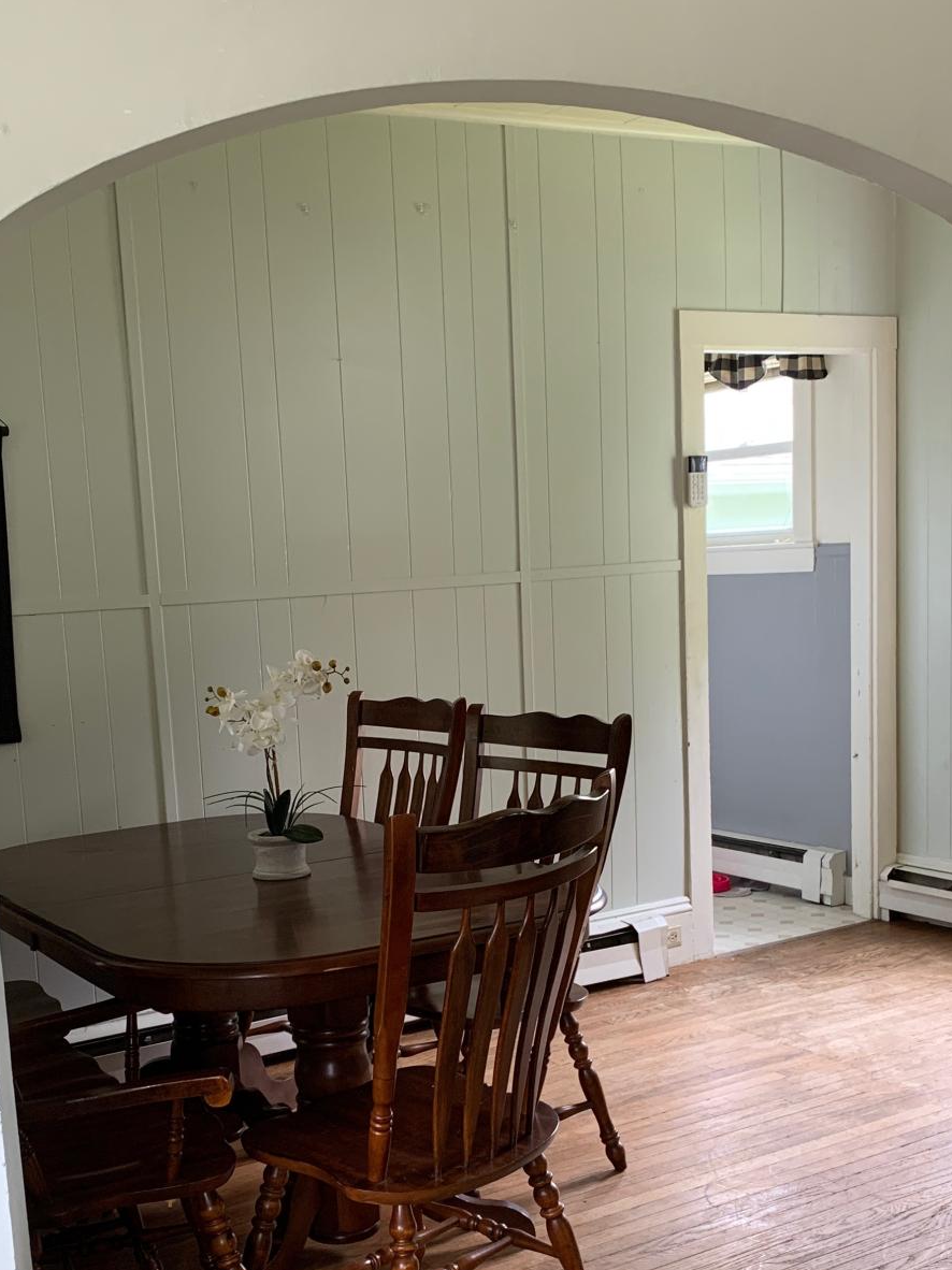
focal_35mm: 44
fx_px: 1614
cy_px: 848
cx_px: 405
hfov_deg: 32.8
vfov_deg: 42.4
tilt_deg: -8.7
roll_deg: +3.2
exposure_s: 1/61
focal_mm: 4.25
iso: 100
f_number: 1.8
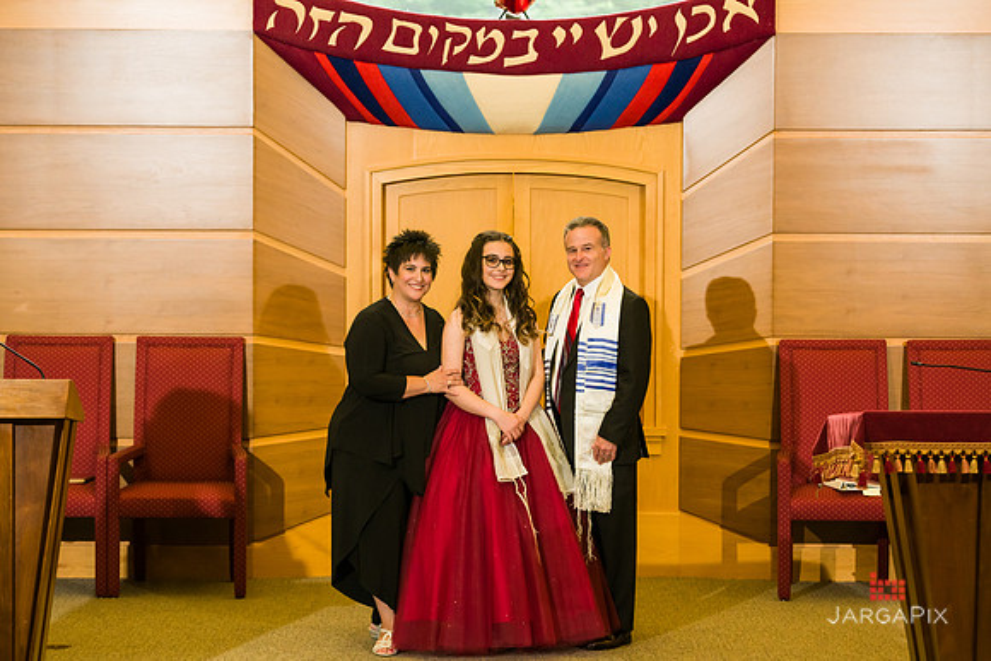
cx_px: 496
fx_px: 2698
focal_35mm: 98
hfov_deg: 20.8
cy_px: 330
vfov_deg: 14.0
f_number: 5.6
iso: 640
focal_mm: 98
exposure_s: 1/200
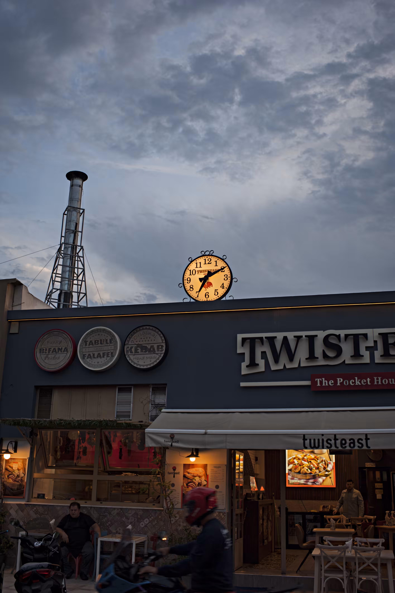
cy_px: 296
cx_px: 198
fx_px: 577
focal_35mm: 35
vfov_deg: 54.5
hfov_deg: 37.8
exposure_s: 1/60
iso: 320
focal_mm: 35
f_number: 8
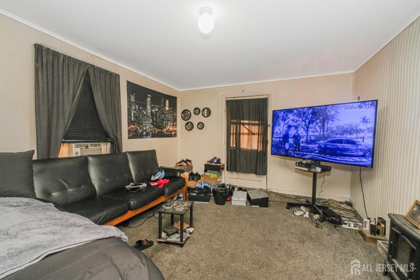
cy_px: 140
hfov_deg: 100.4
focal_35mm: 15
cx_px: 210
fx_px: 175
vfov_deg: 77.3
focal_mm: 10
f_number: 8
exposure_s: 1/80
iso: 1600
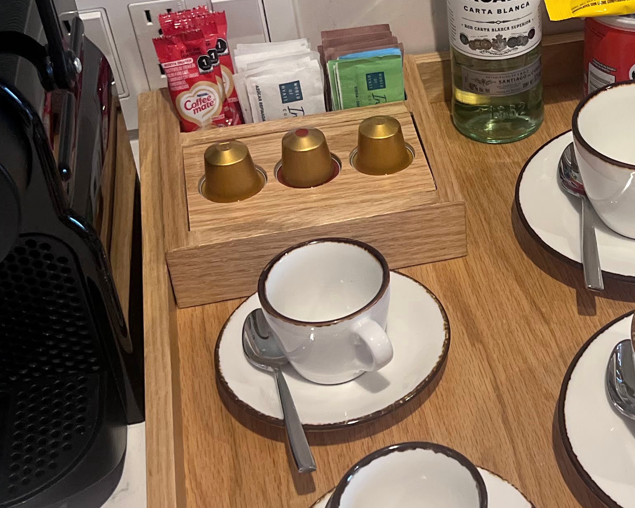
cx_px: 566
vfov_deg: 23.0
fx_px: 1240
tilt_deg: -37.0
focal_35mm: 66
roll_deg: +0.3
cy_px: 165
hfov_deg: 27.7
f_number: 1.5
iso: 320
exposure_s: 1/60
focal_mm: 5.7
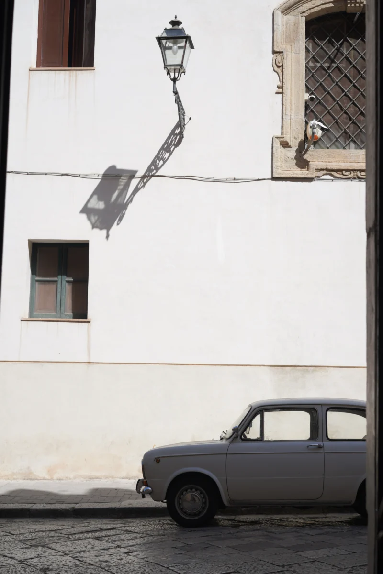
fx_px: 878
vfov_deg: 36.2
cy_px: 287
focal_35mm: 55
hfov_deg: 24.6
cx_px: 192
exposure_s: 1/400
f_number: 6.3
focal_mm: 55
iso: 100
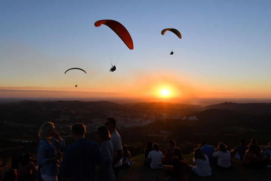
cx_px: 136
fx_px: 188
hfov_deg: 71.5
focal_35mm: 25
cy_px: 90
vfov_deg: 51.3
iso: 800
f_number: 11
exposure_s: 1/800
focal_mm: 17
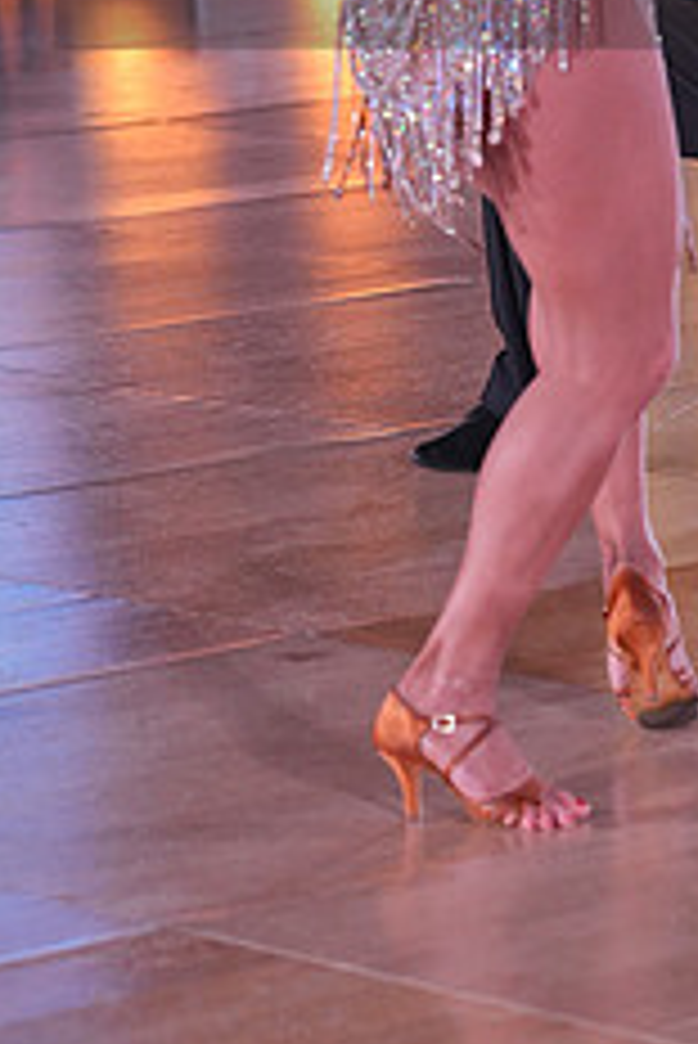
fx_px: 6969
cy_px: -99
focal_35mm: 240
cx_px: 678
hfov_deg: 5.7
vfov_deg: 8.5
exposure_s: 1/400
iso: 1600
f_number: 4
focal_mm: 96
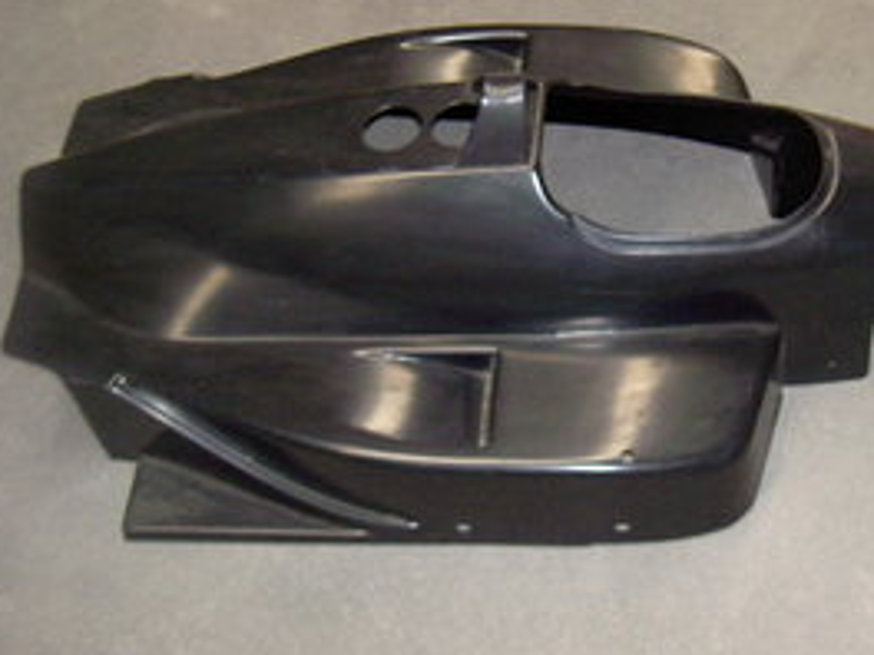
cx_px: 639
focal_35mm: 59
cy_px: 261
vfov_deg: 24.8
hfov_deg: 32.2
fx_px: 1490
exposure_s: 1/59.5
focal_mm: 8
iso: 100
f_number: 2.8
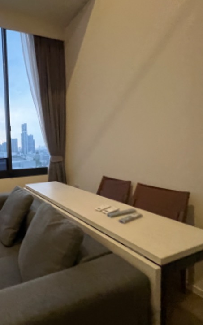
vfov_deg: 88.0
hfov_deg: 56.0
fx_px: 168
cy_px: 162
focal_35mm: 19
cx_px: 30
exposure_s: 1/60
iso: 800
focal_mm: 1.57
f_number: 1.8
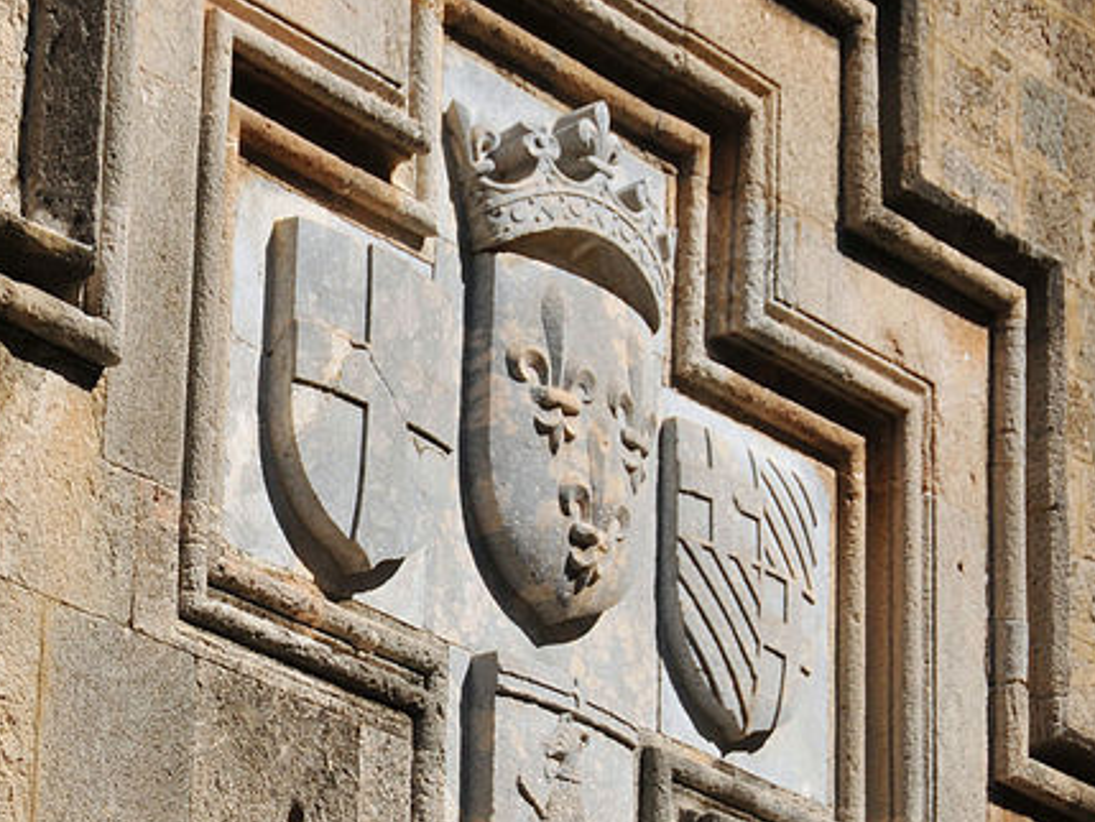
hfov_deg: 12.5
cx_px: 112
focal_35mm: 157
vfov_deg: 9.5
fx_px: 4968
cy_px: 509
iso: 200
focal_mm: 52
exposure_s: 1/1000
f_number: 7.1
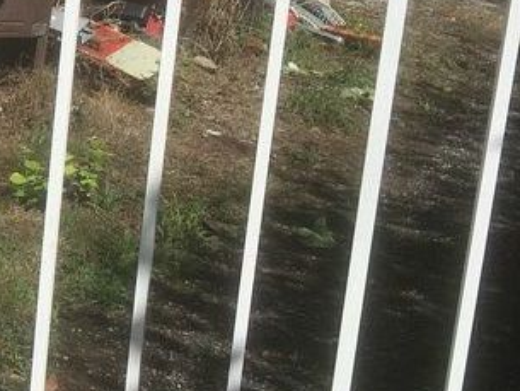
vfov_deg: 15.6
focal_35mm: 95
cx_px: -329
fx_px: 1428
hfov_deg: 17.8
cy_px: 179
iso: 25
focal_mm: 4.15
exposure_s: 1/3497
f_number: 2.2
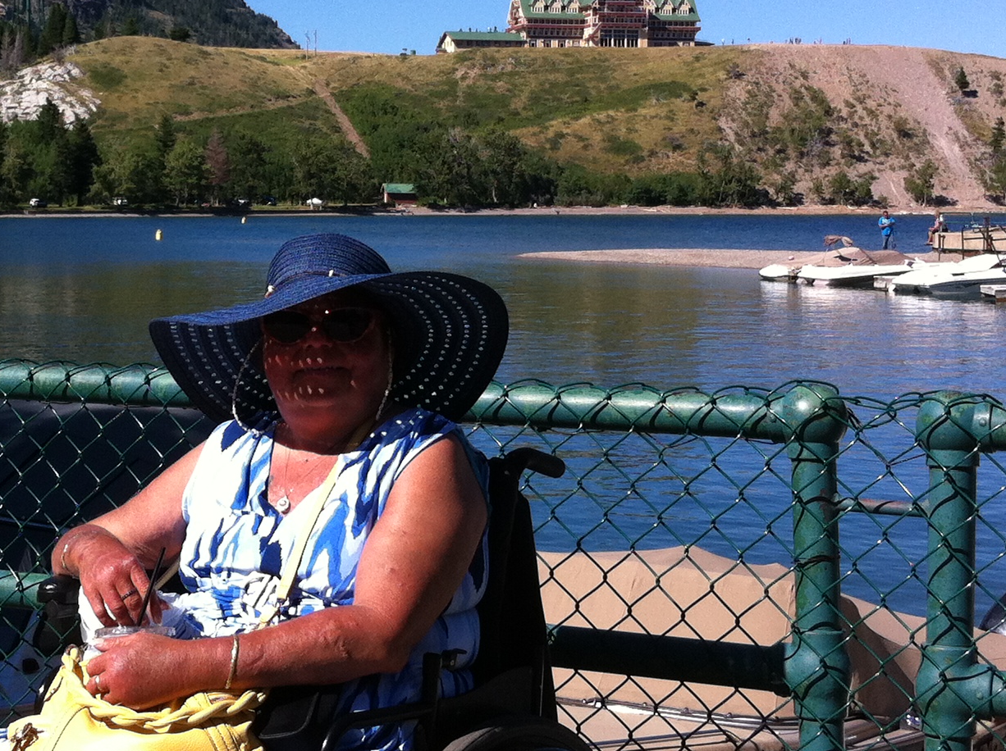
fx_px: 2148
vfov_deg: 19.7
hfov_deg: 26.2
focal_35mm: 74
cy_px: 210
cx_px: 347
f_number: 2.8
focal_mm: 3.85
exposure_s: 1/1160
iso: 80
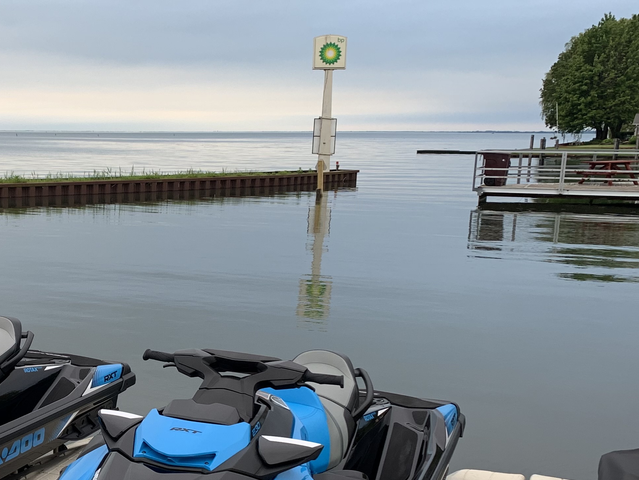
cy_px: 351
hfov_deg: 33.7
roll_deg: -0.3
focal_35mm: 54
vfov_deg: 26.7
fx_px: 997
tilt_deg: -11.9
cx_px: 69
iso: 32
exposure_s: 1/122
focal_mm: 4.25
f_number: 1.8
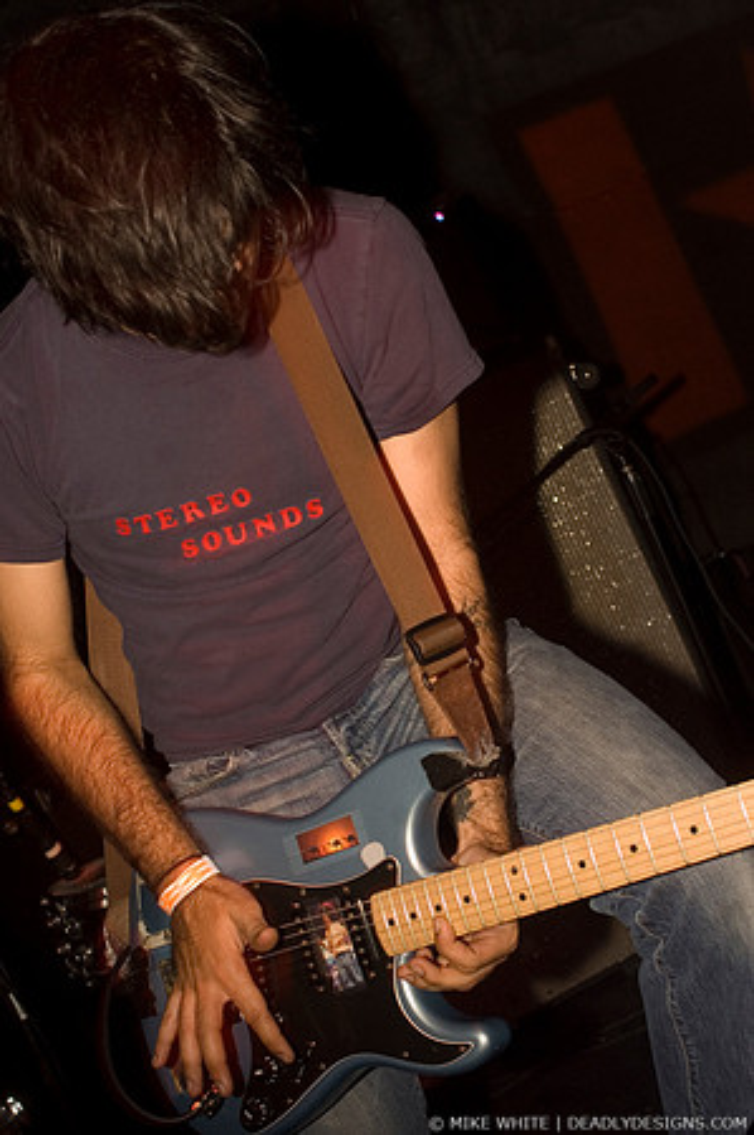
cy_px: 568
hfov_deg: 25.7
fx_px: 1653
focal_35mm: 52
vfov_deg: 37.9
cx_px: 377
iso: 400
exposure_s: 1/13
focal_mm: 35
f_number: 5
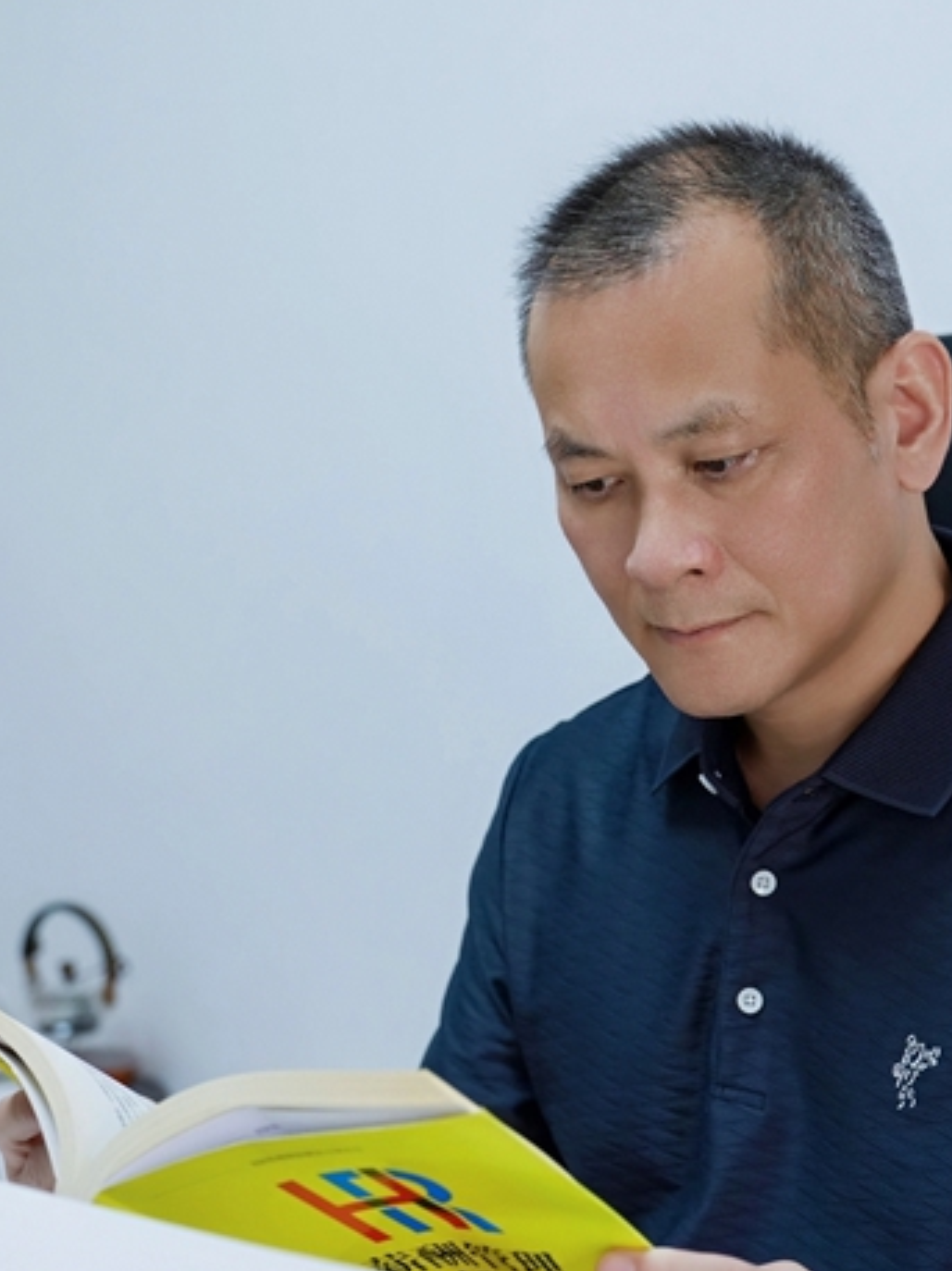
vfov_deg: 23.3
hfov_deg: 17.5
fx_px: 3083
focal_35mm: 84
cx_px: 555
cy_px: 620
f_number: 4
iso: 1600
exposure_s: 1/100
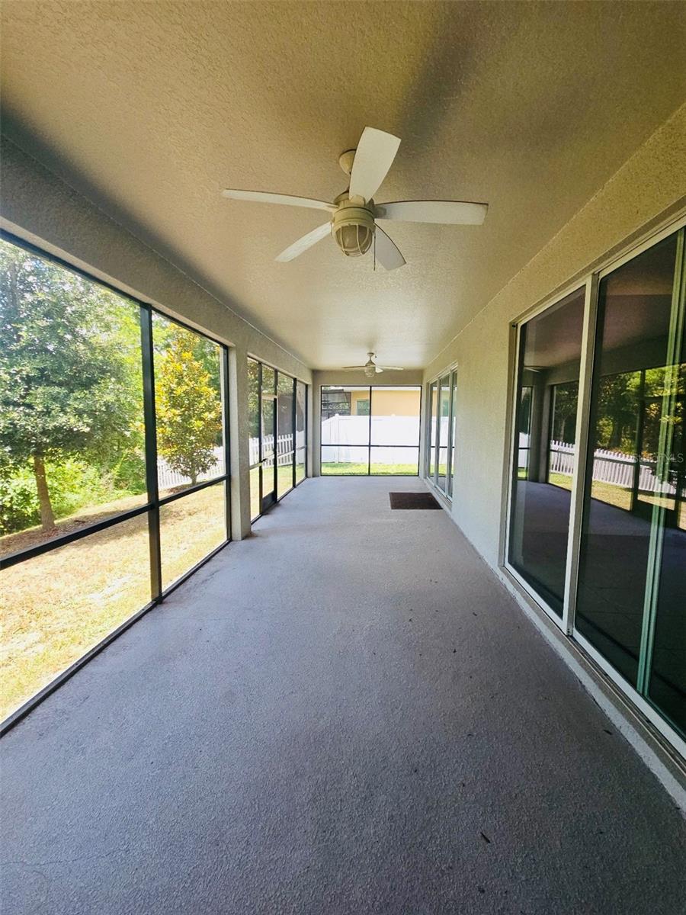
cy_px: 458
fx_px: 344
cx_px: 343
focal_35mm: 13
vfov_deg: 106.2
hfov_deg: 89.9
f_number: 2.2
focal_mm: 2.2
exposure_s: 1/164
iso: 50
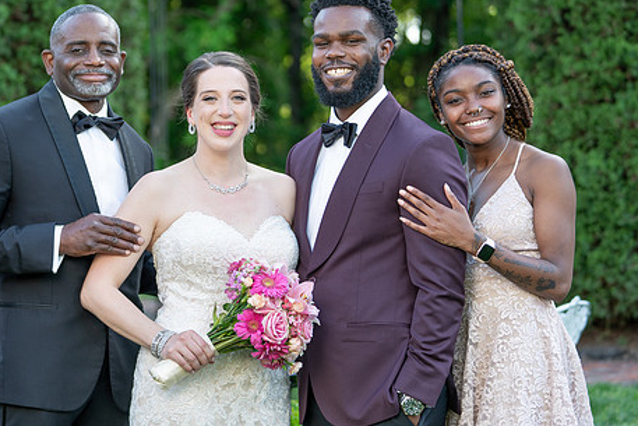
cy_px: 180
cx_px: 249
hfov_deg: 19.4
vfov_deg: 13.0
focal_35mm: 105
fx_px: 1861
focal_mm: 75
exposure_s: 1/200
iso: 160
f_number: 2.8
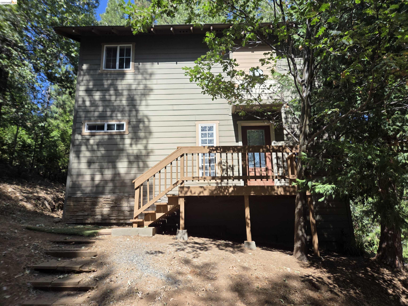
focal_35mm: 23
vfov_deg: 58.9
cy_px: 153
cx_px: 204
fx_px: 271
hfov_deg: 73.9
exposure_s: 1/2021
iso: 80
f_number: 1.8
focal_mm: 5.4
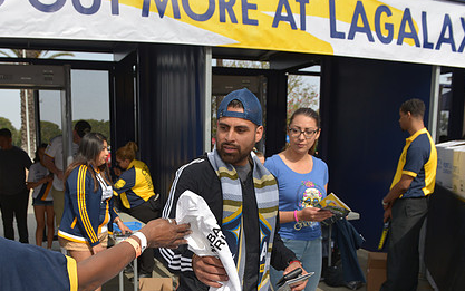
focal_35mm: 34
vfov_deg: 36.6
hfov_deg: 56.0
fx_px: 431
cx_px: 172
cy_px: 210
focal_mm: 24
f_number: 5.6
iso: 200
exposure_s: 1/1250
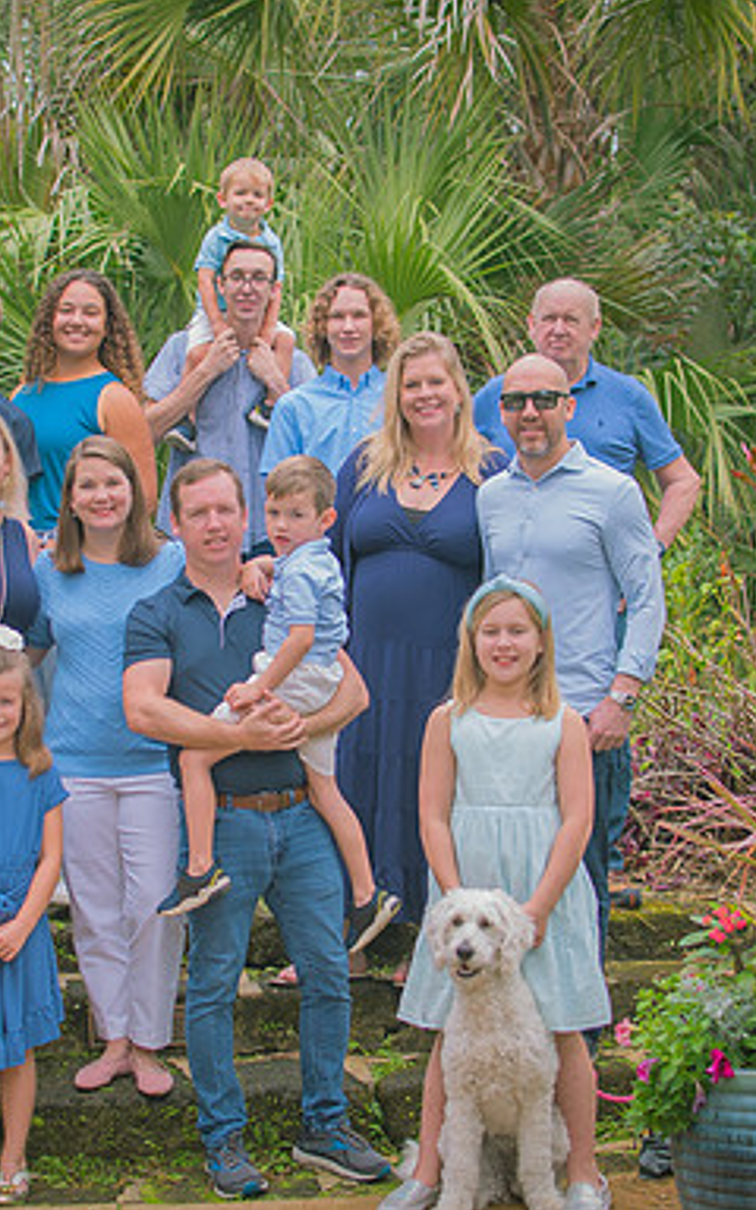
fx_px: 2637
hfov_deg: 16.3
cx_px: 246
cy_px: 603
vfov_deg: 25.8
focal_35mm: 80
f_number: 2.8
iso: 100
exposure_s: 1/250
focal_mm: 35
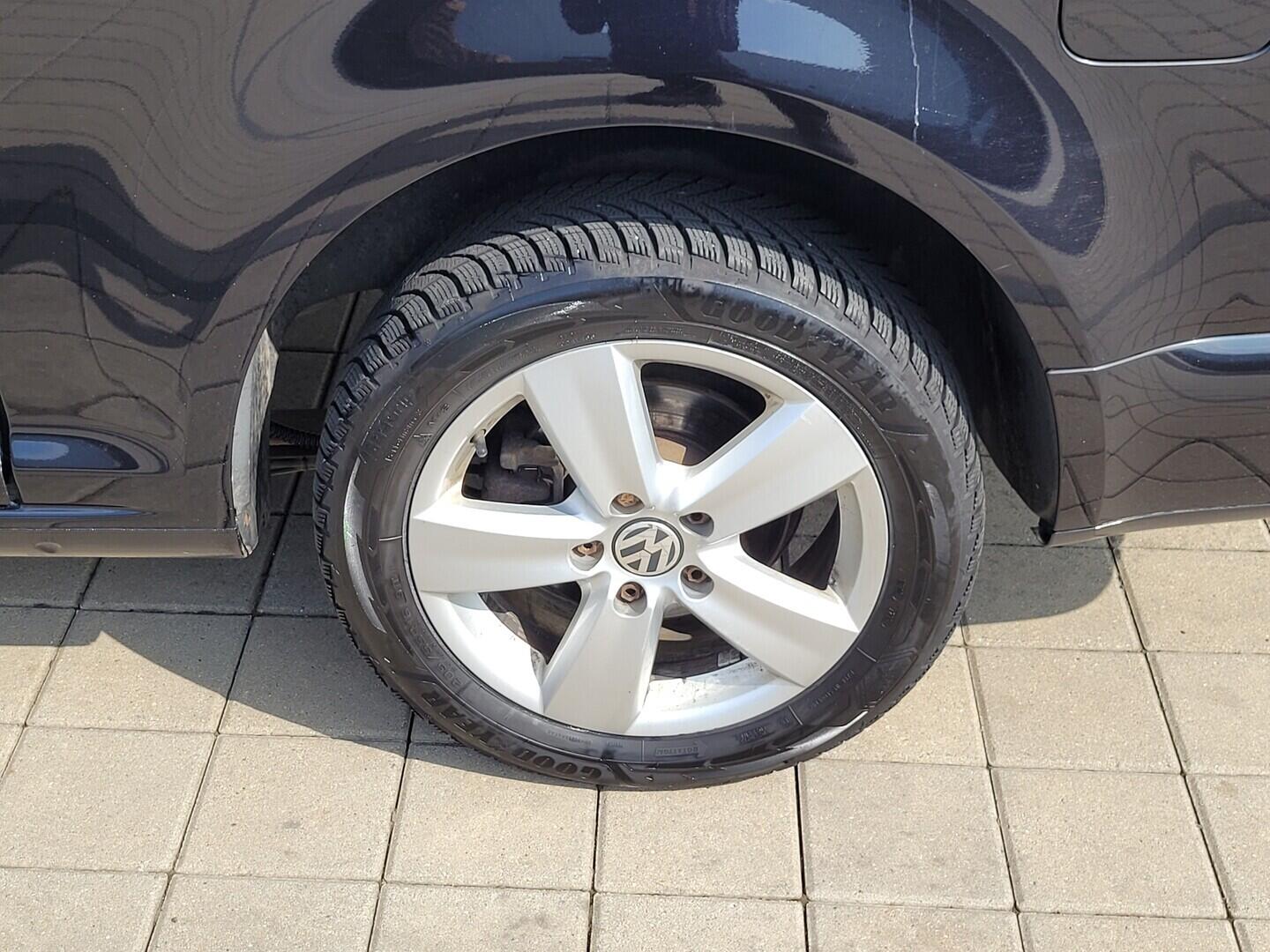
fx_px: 954
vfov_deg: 53.1
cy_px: 476
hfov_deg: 67.3
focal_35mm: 26
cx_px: 635
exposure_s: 1/1245
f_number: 1.8
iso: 40
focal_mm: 5.4
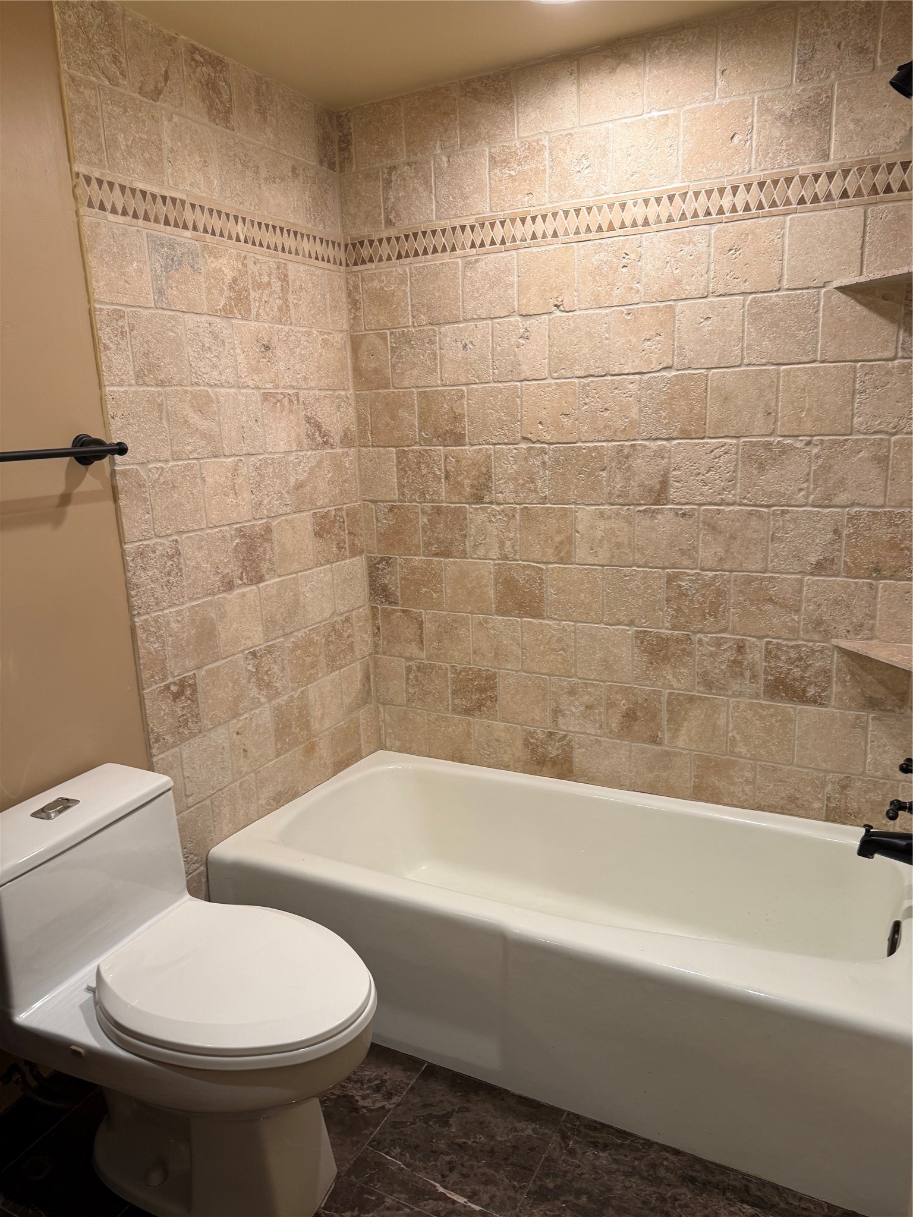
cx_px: 456
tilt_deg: -12.5
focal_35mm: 24
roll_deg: +1.0
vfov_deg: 71.6
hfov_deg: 56.8
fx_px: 844
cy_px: 608
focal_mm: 6.76
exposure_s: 1/120
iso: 125
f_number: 1.78
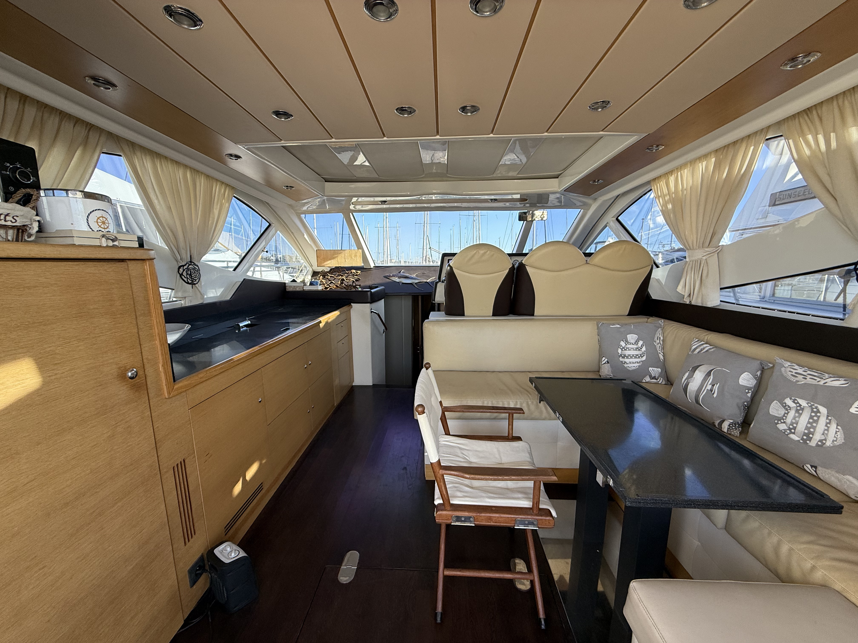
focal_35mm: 14
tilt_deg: -7.9
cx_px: 429
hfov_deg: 102.1
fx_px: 347
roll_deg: +0.2
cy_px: 322
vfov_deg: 85.7
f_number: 2.2
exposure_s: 1/126
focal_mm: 2.22
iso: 64
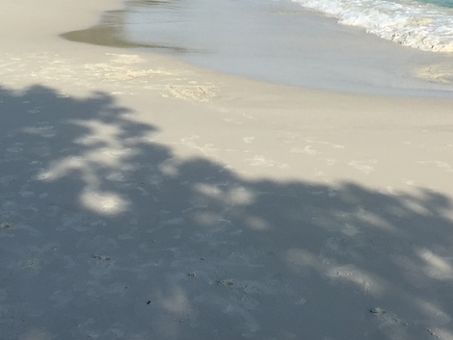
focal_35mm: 74
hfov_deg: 26.0
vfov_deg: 18.8
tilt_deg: -1.4
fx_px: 969
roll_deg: -0.3
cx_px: 342
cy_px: -71
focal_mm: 4.15
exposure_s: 1/1799
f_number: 2.2
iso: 32
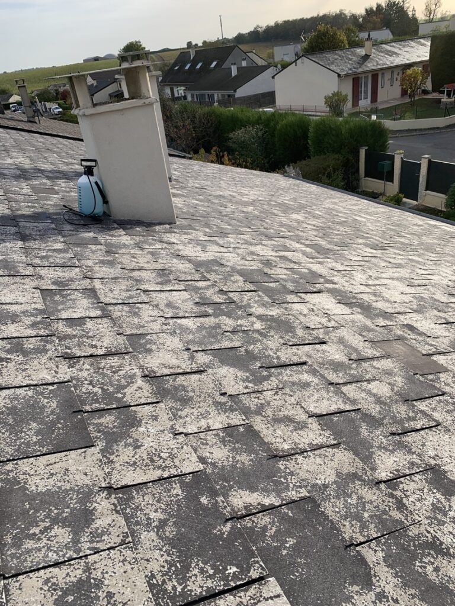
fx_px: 456
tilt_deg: -26.6
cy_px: 303
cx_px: 228
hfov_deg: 53.1
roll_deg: +6.8
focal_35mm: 26
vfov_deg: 67.3
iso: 25
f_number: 1.8
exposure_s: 1/1634
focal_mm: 4.25
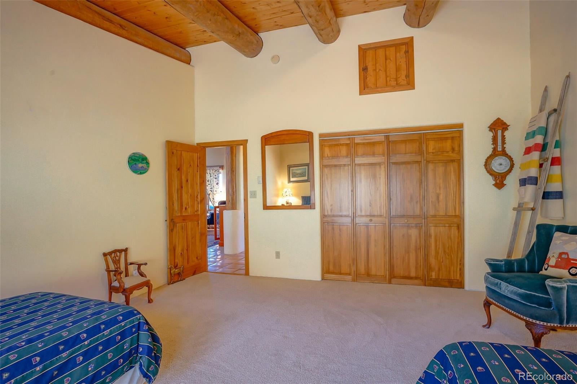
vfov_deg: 67.4
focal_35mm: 18
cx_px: 288
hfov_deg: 90.0
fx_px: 288
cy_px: 192
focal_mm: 18
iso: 400
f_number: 8
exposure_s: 1/6
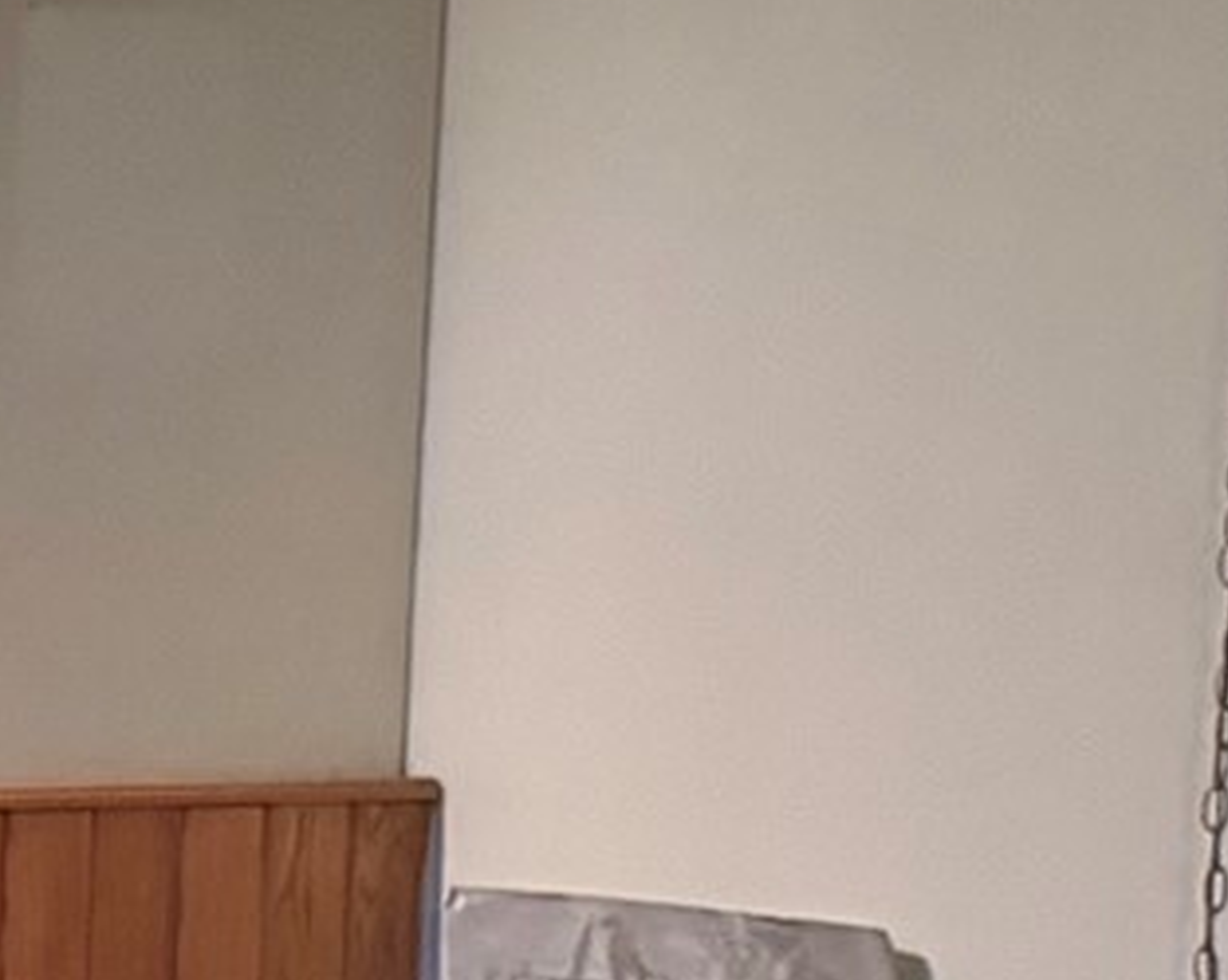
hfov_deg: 12.1
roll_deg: -0.6
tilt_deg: -10.2
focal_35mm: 154
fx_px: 5592
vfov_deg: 9.7
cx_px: -476
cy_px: 1574
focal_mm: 6.76
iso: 1250
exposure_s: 1/30
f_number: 1.78
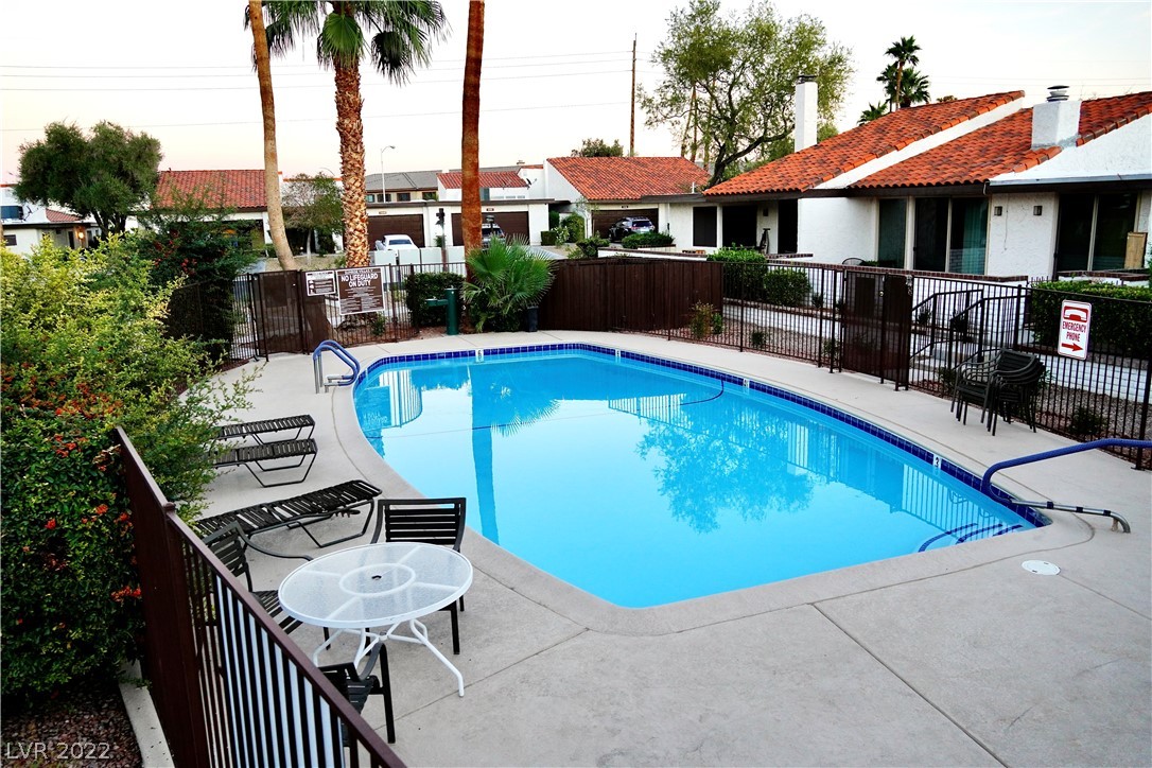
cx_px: 576
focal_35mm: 27
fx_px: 864
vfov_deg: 47.9
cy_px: 384
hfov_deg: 67.4
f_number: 4
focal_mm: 18
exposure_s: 1/125
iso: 640
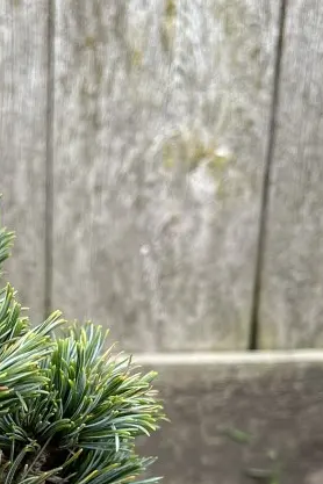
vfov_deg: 26.8
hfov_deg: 18.6
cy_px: 515
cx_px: -45
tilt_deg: -22.4
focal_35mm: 70
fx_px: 942
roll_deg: +2.2
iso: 40
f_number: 1.6
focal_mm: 5.1
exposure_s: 1/180
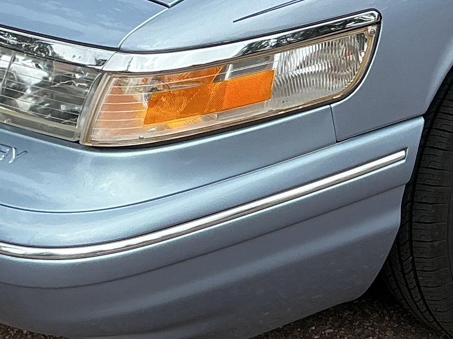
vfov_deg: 12.9
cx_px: 480
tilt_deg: -20.9
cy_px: -28
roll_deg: -1.0
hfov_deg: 16.9
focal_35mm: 113
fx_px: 1479
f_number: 1.8
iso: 25
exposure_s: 1/978
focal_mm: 3
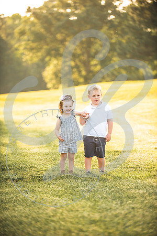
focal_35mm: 130
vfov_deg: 15.8
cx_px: 78
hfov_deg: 10.5
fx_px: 850
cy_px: 118
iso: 80
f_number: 2.8
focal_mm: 130
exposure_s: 1/250
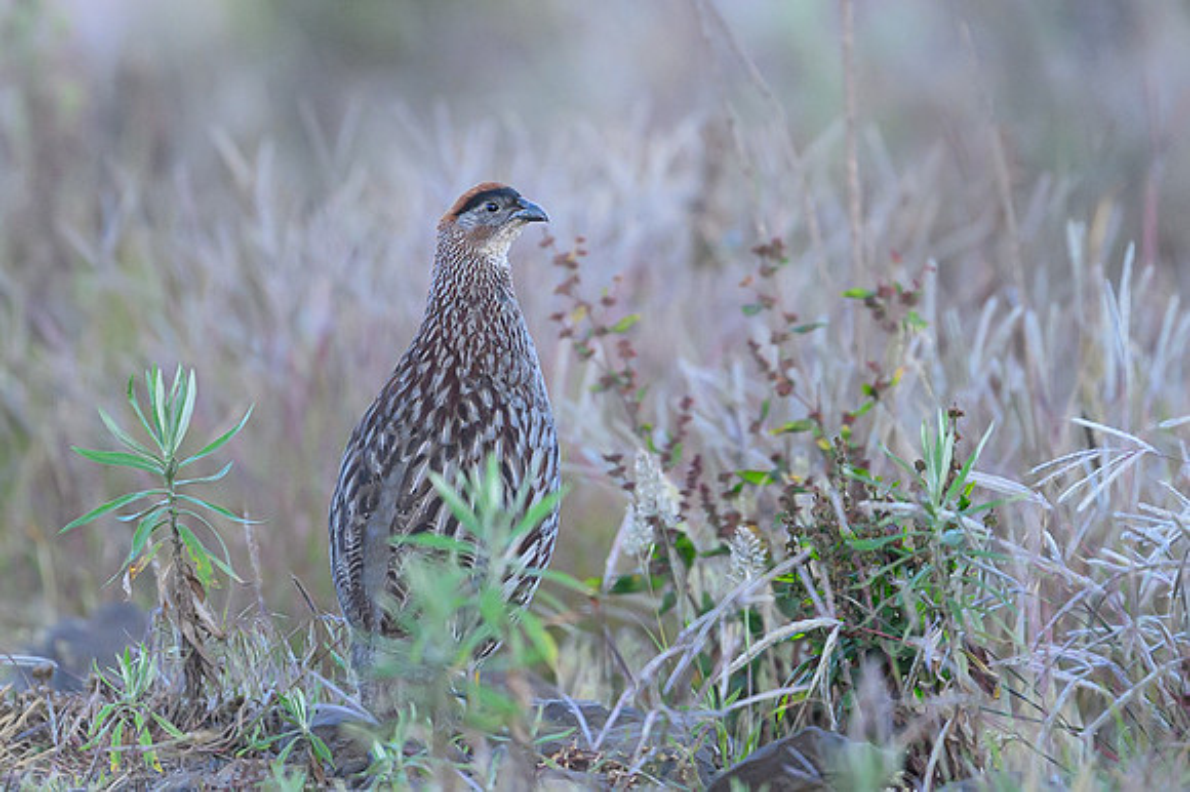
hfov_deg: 1.7
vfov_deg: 1.2
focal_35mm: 1185
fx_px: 39137
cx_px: 615
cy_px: 217
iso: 1250
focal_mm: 560
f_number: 4
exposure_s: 1/1000
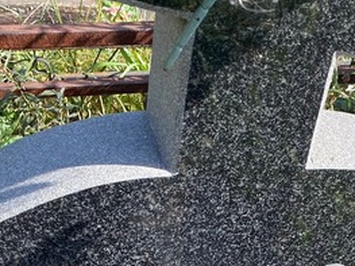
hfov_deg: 24.7
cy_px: 361
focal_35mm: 79
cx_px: 158
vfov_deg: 17.3
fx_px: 810
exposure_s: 1/539
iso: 32
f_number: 1.8
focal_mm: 4.25
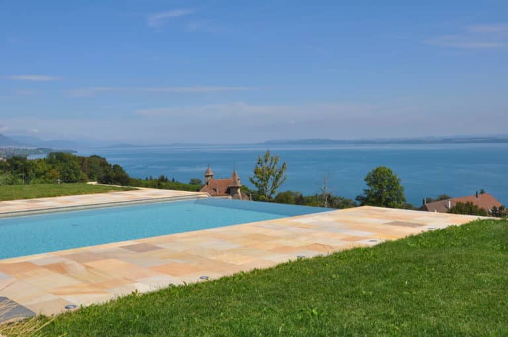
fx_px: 571
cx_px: 254
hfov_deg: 48.0
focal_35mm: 40
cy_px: 168
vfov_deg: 32.9
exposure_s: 1/400
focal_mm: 27
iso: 200
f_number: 10
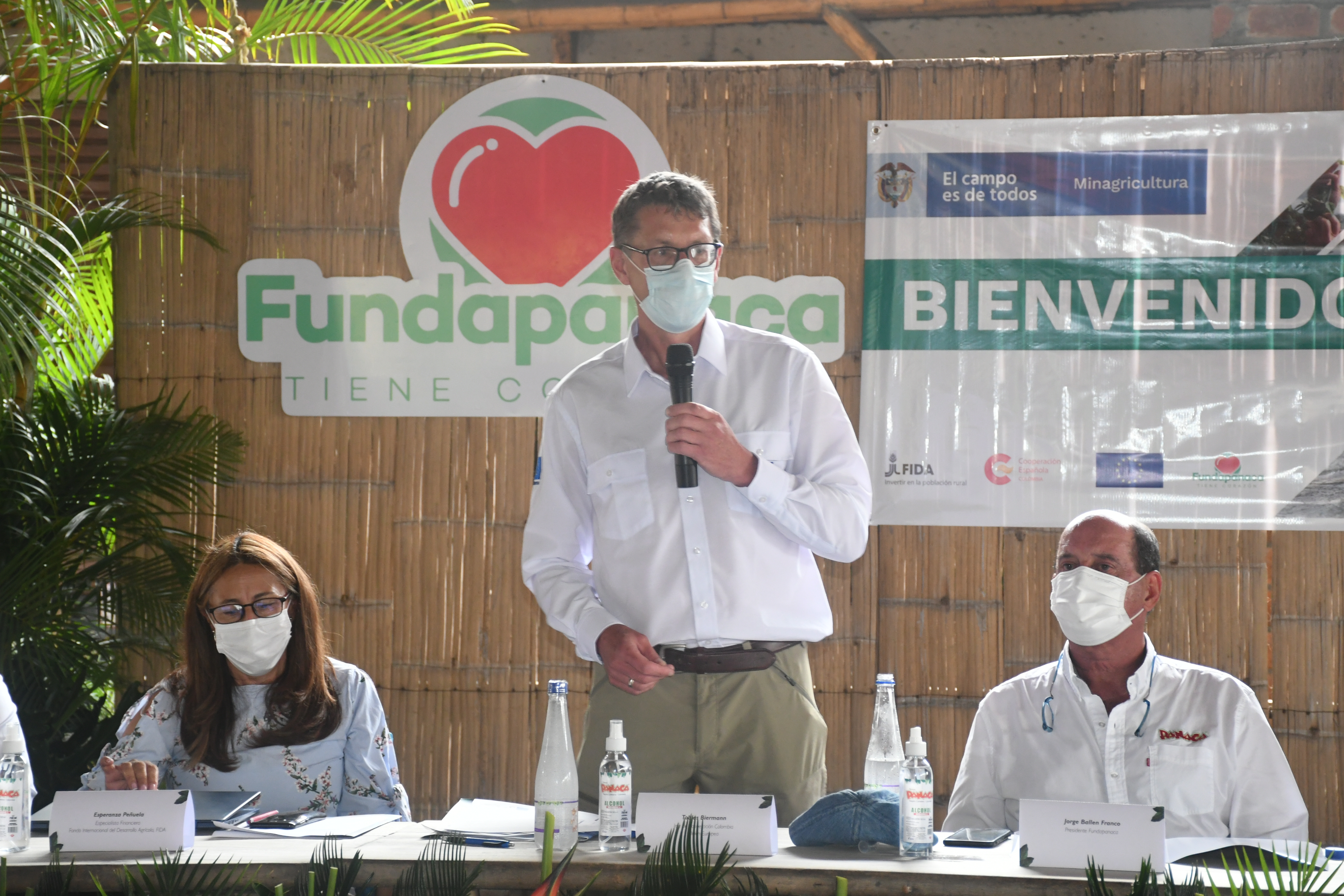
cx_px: 672
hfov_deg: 22.6
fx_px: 3360
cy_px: 448
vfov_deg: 15.2
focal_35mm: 90
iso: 1600
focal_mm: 60
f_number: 5
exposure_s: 1/100
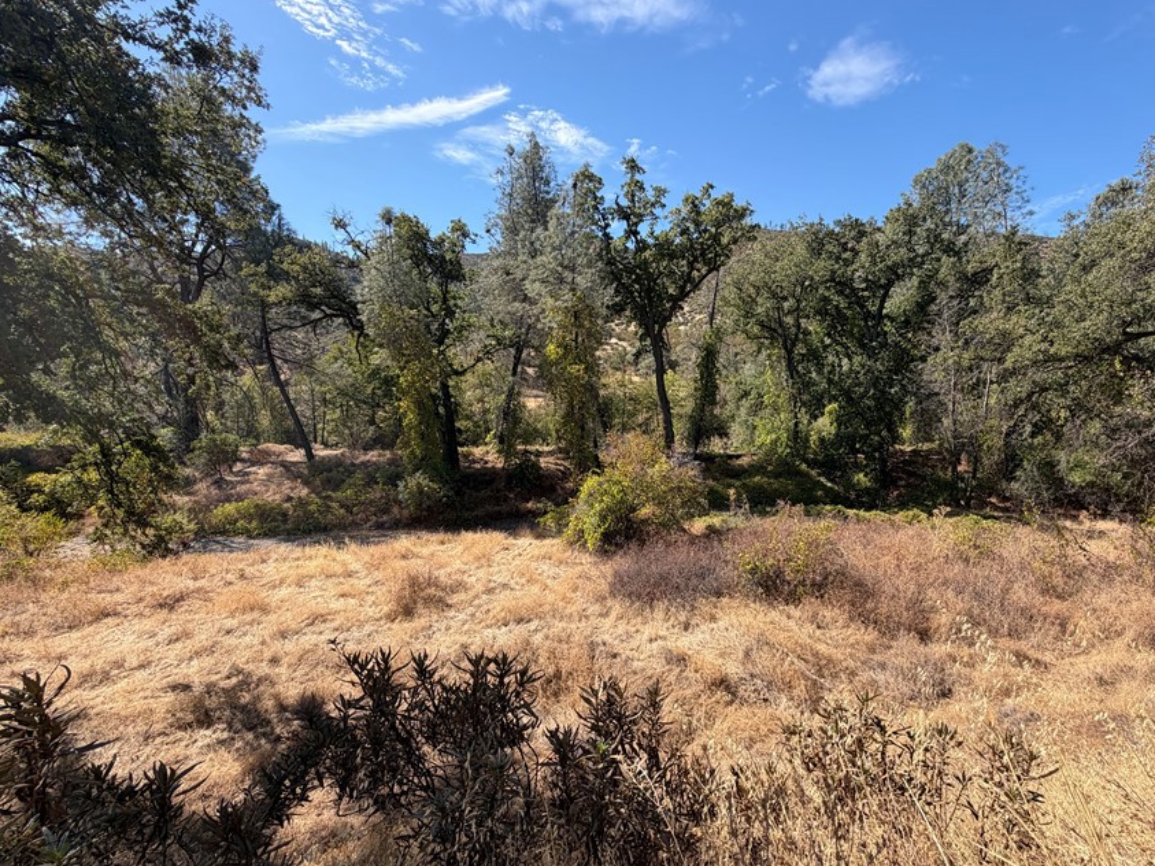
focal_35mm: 17
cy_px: 467
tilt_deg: -8.4
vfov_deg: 74.6
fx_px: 567
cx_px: 651
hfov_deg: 90.6
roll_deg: -0.6
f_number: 2.2
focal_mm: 2.22
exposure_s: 1/770
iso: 32
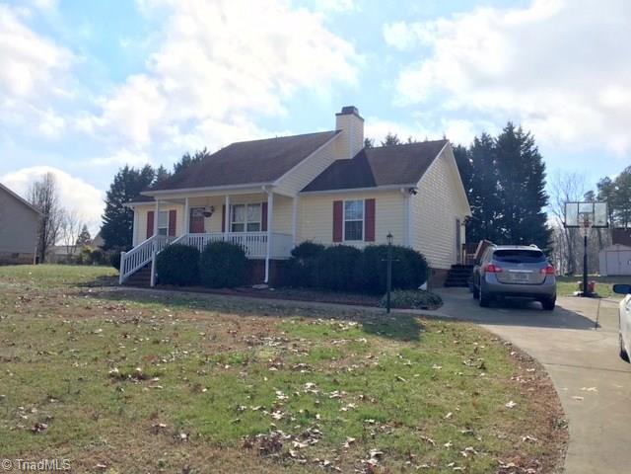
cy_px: 237
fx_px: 529
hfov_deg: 61.7
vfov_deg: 48.2
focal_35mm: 29
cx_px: 316
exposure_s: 1/2024
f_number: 2.2
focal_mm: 4.15
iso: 25
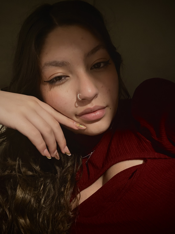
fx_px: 202
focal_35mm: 30
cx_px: 88
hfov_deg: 46.8
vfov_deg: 60.0
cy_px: 117
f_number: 1.9
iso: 500
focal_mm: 2.69
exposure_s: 1/30
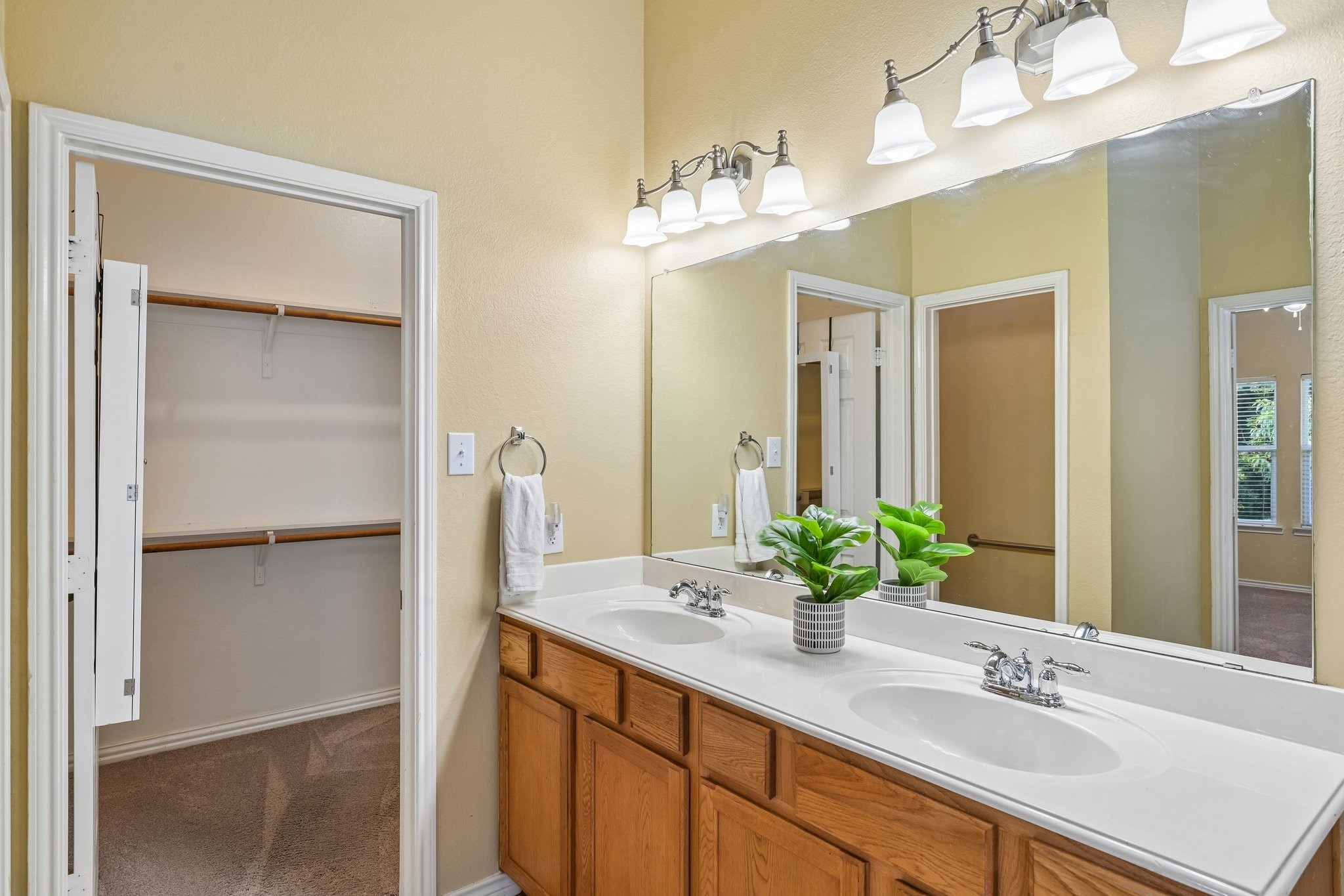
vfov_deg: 64.5
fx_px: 709
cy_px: 448
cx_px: 672
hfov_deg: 86.9
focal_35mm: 19
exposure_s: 1/15
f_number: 8
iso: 400
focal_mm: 19
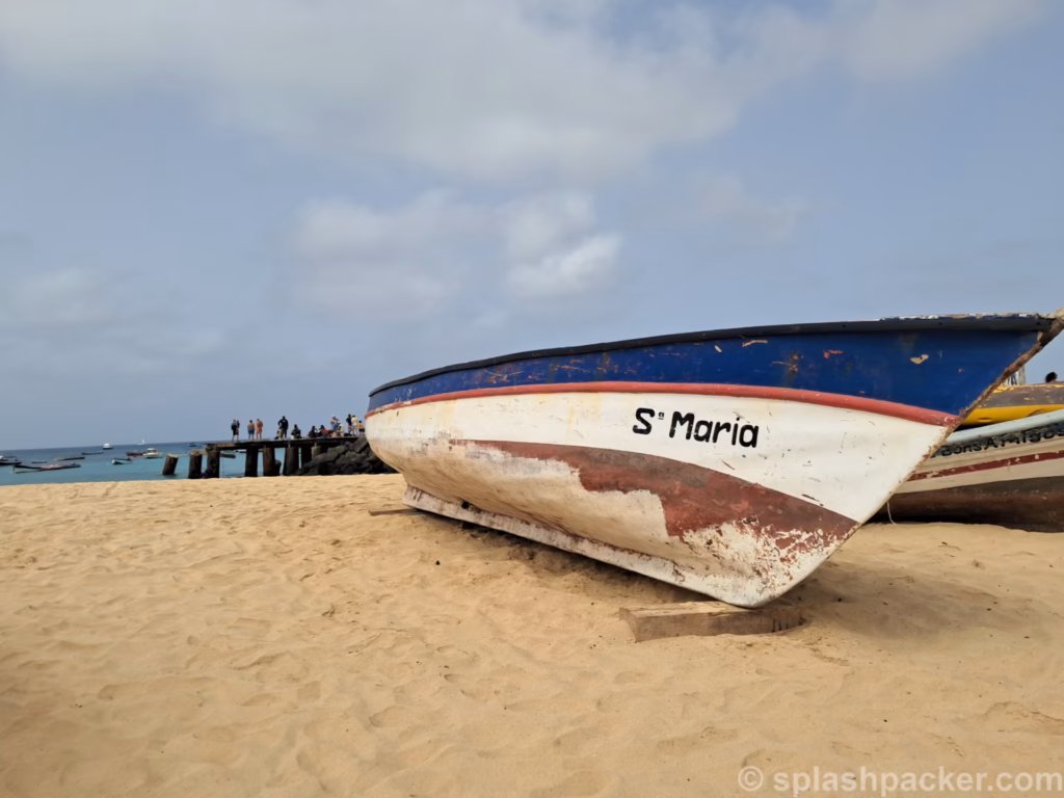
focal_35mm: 27
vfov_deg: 51.4
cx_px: 532
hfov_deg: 65.3
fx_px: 830
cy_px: 399
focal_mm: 4
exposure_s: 1/896
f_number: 1.8
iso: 50
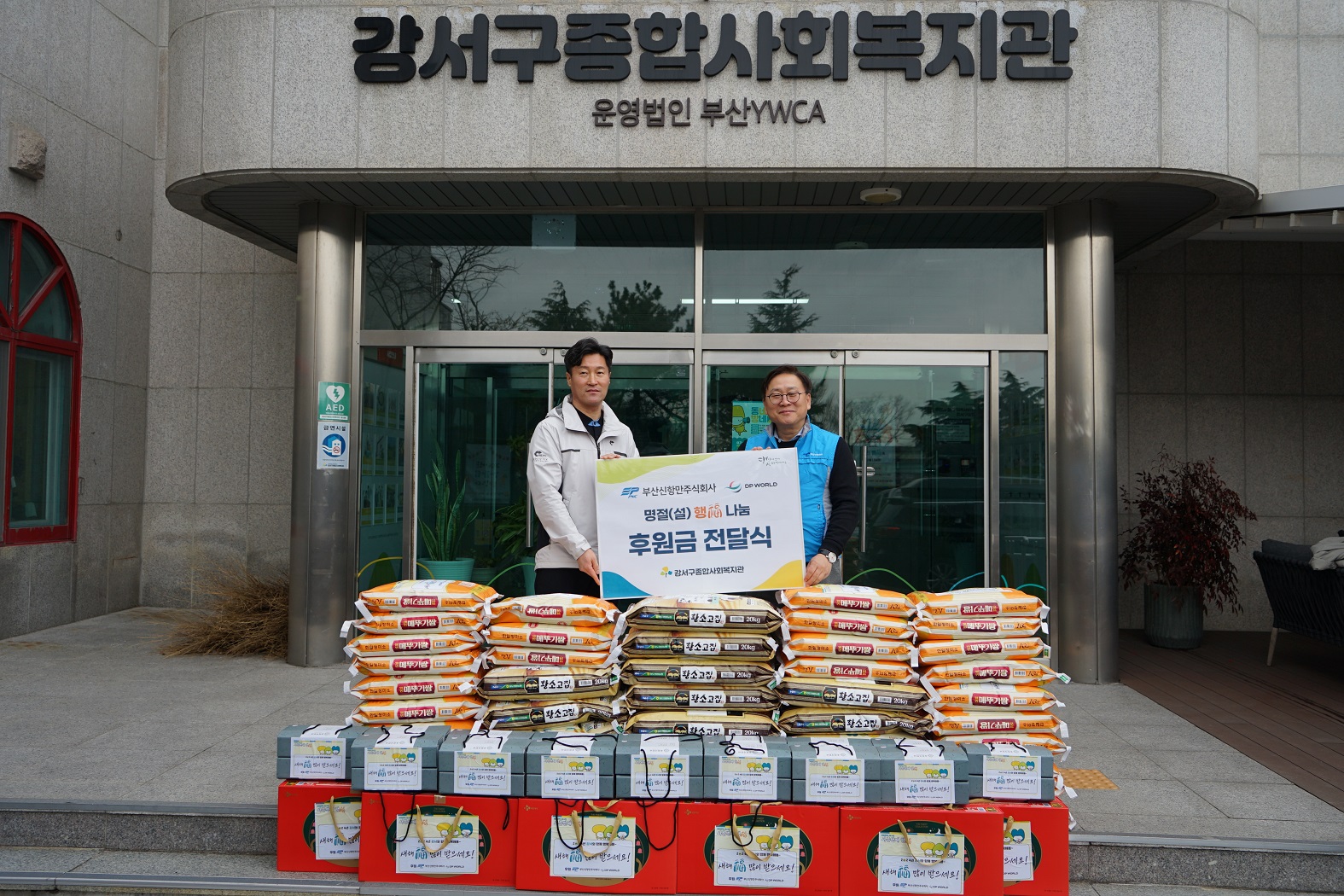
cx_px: 672
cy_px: 448
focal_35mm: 30
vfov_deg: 43.6
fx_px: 1120
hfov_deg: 61.9
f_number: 4
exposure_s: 1/160
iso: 125
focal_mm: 30
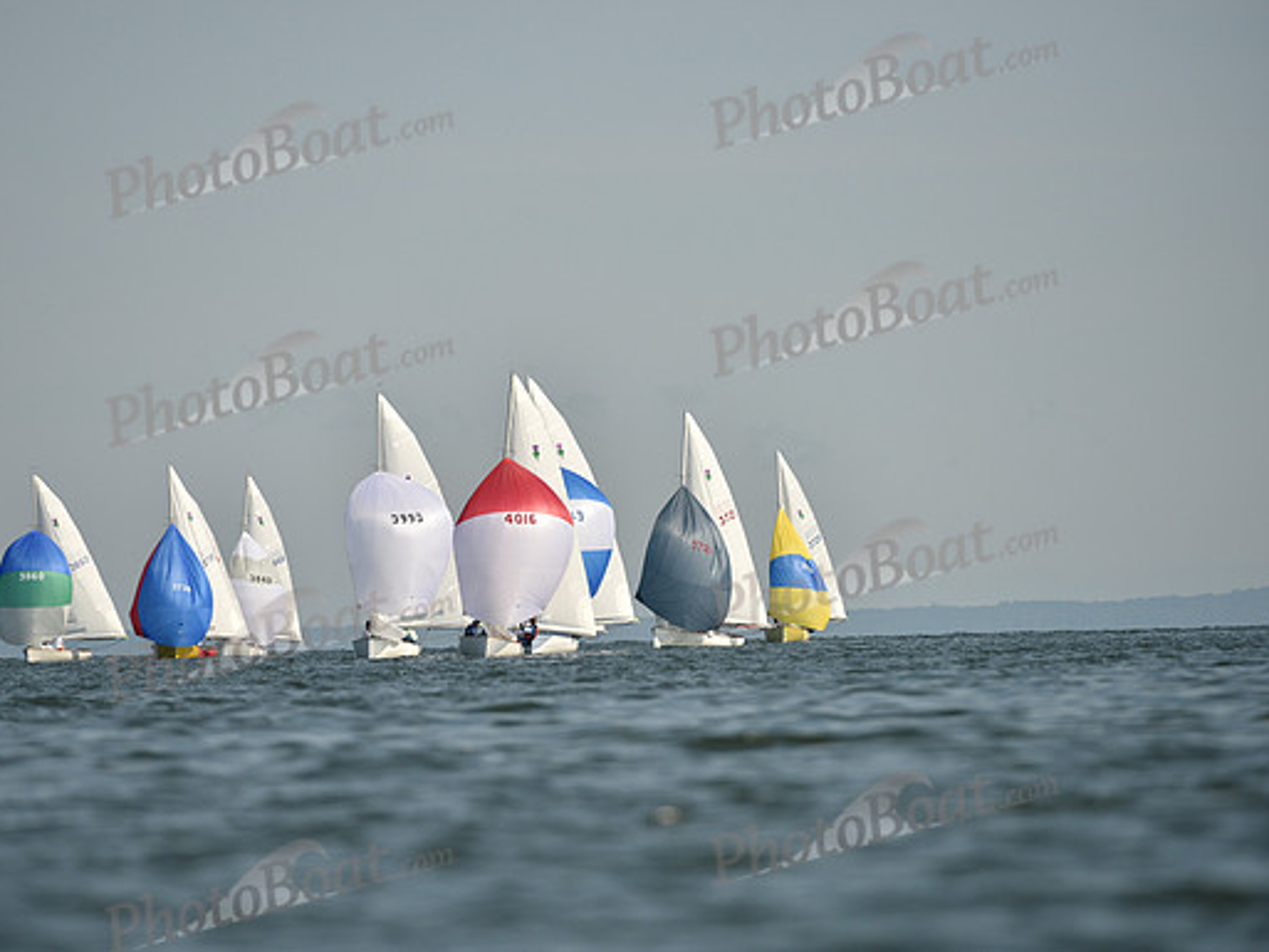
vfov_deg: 3.4
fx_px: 15951
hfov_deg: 4.6
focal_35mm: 435
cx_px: 584
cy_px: 476
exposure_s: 1/2500
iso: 250
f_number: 5
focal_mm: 400
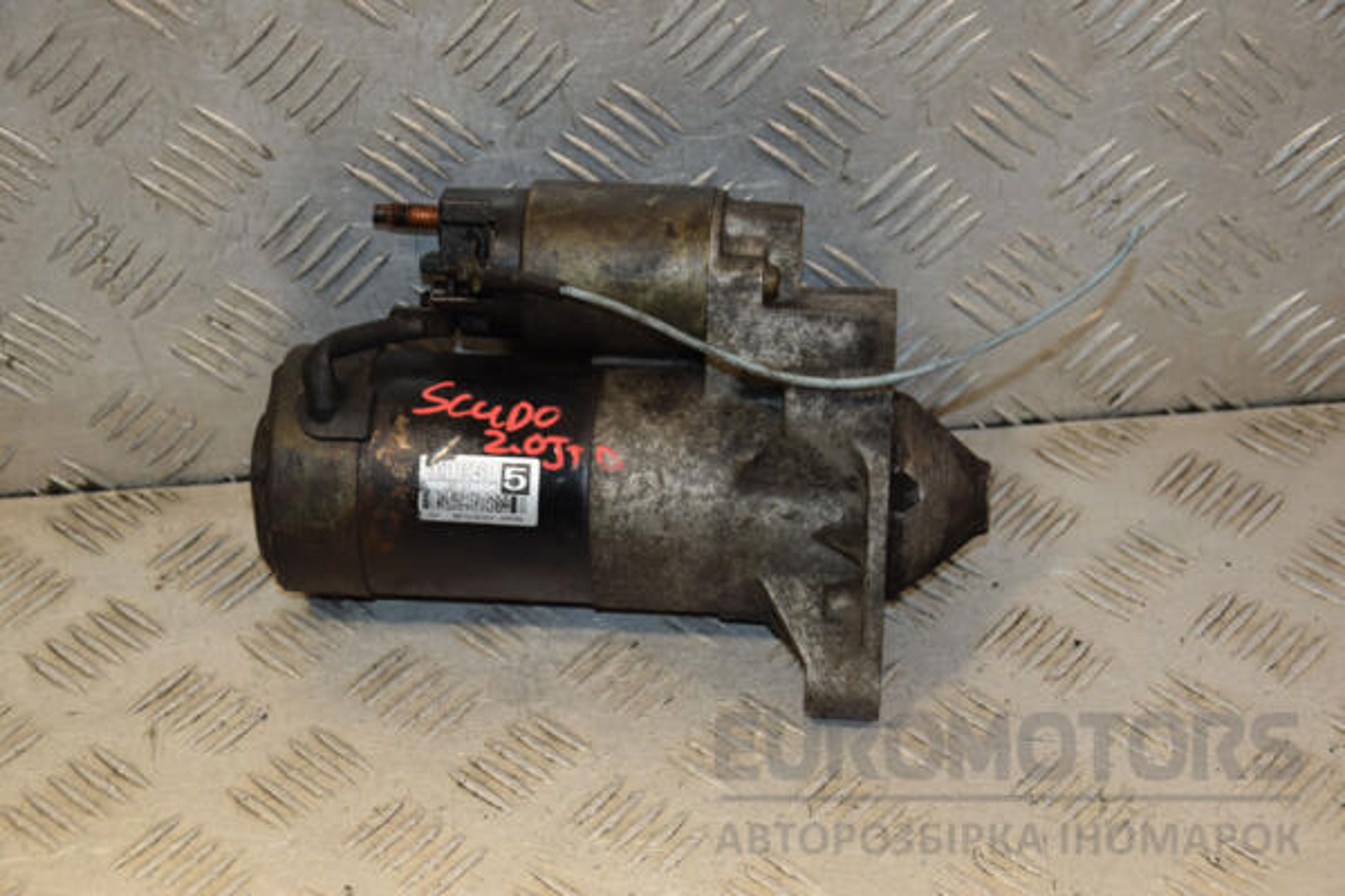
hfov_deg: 26.0
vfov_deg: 17.5
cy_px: 448
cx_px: 672
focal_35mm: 78
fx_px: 2914
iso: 800
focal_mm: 52
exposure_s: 1/200
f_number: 5
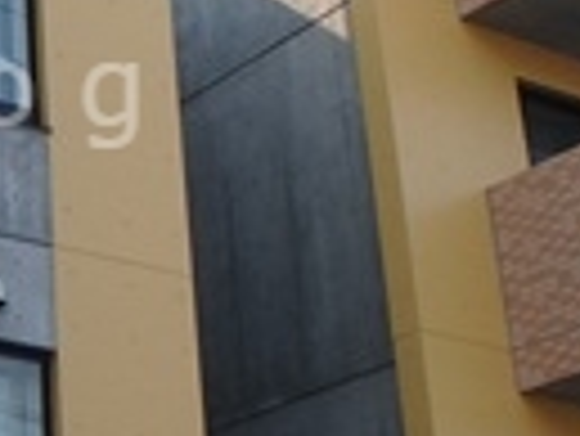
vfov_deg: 14.2
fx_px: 1744
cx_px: -144
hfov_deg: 17.8
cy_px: 94
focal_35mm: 104
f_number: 3.5
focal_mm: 3.7
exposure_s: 1/640
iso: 125
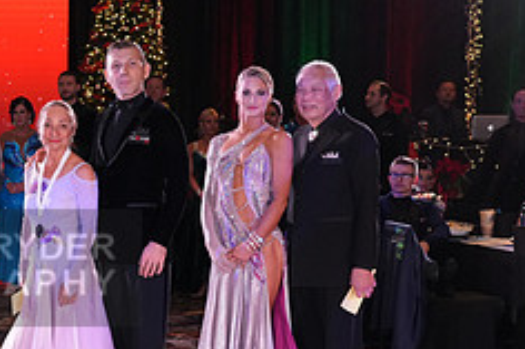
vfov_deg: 14.2
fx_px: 1399
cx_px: -100
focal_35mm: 96
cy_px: 268
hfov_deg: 20.0
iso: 2000
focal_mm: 39
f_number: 4.5
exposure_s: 1/200
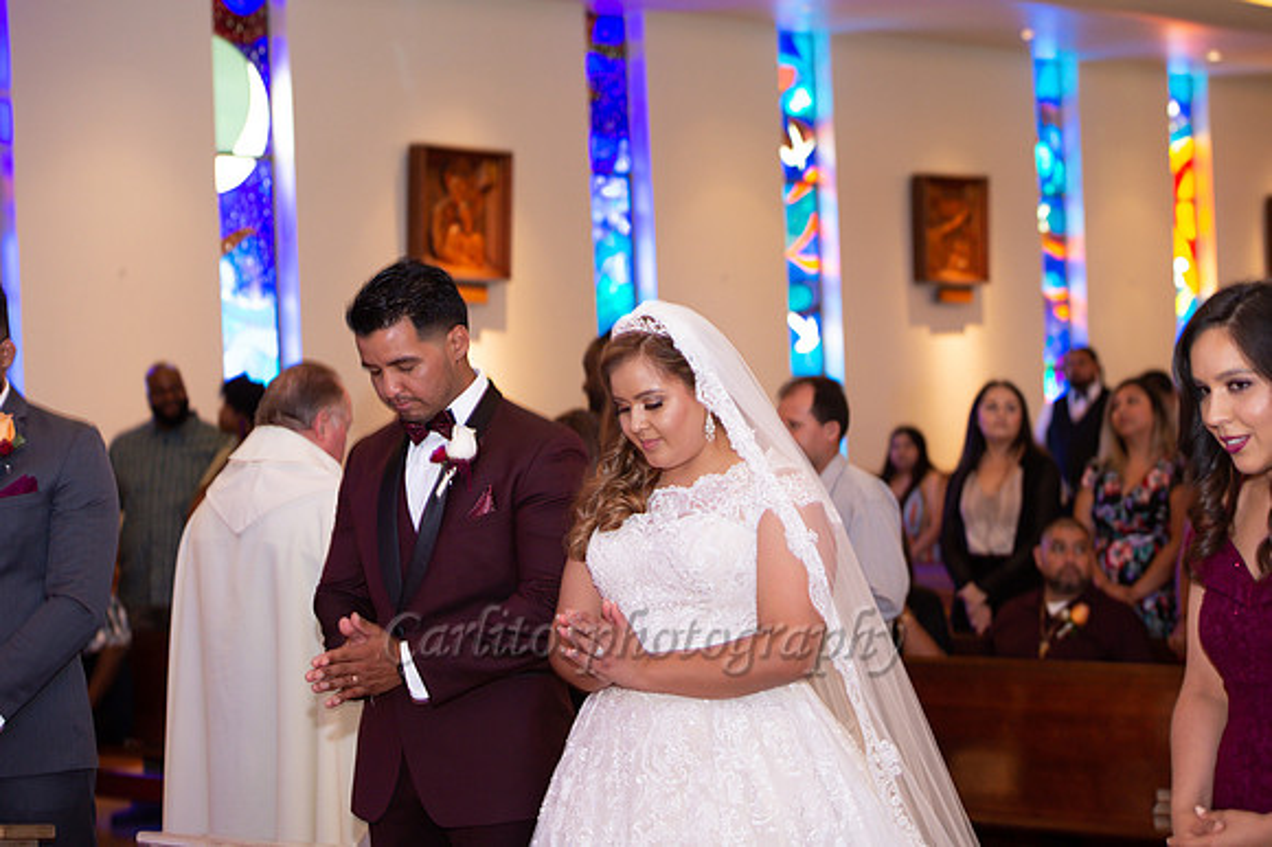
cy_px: 424
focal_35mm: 82
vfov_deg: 16.6
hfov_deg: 24.8
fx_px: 2896
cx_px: 636
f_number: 4.5
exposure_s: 1/60
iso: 1250
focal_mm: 82
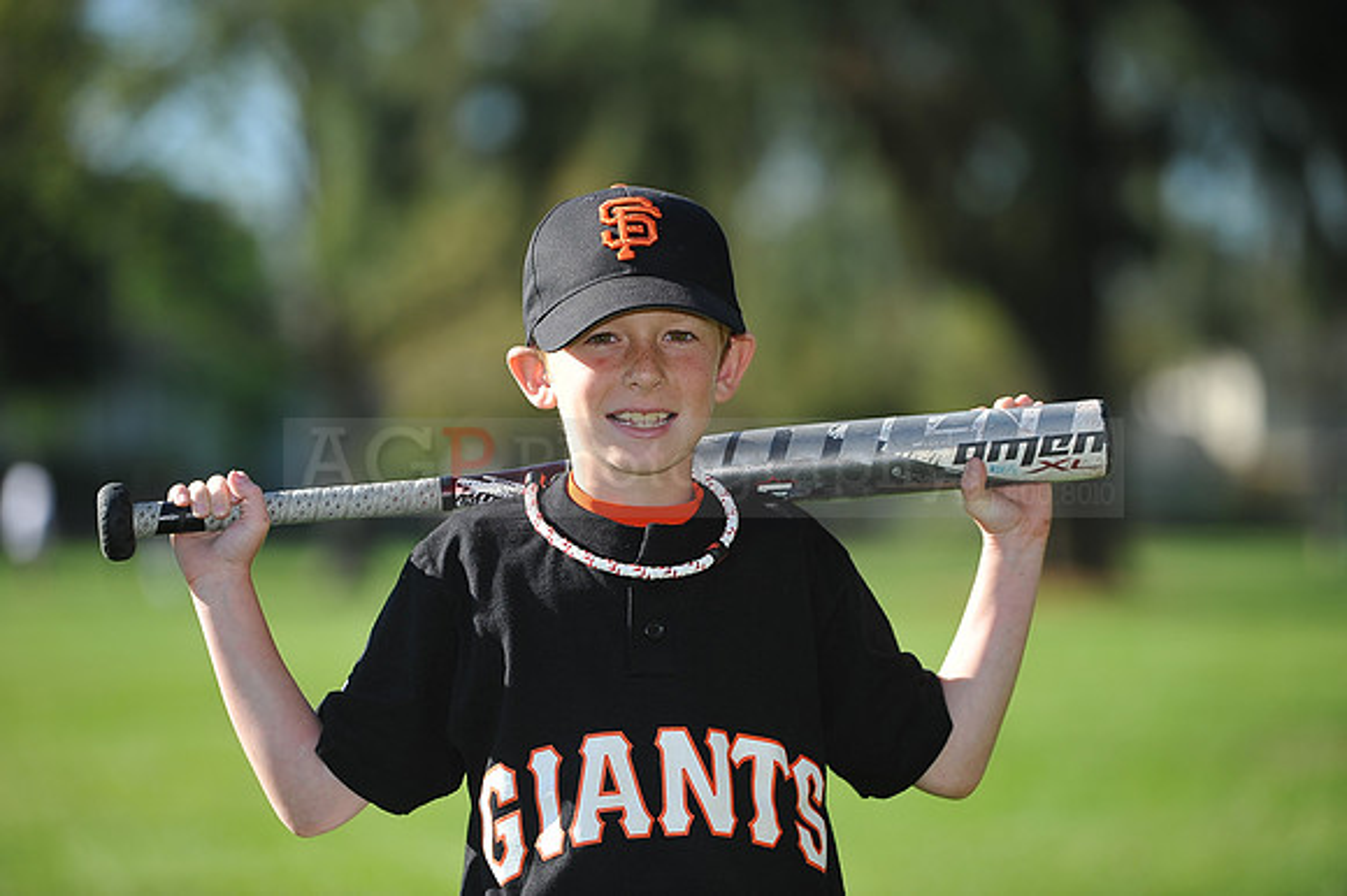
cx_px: 674
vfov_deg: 6.9
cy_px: 448
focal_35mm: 200
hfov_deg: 10.3
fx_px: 7479
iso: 200
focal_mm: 200
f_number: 4
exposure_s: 1/1000
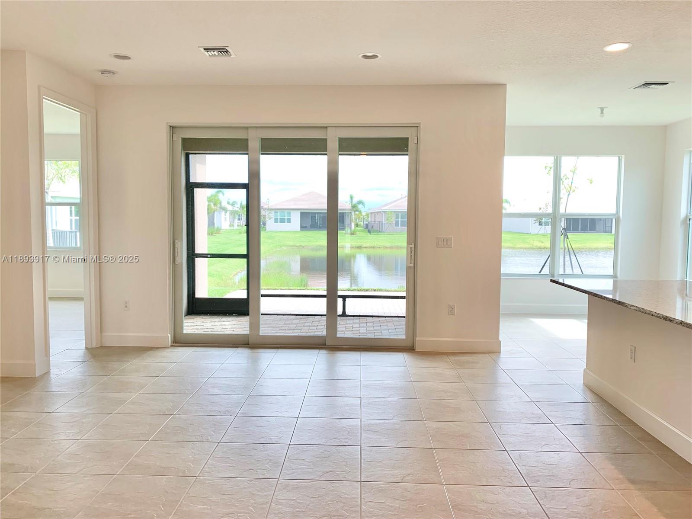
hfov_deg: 67.3
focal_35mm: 26
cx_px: 346
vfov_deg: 53.1
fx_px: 520
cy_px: 260
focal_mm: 4.25
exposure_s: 1/120
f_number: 1.8
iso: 25
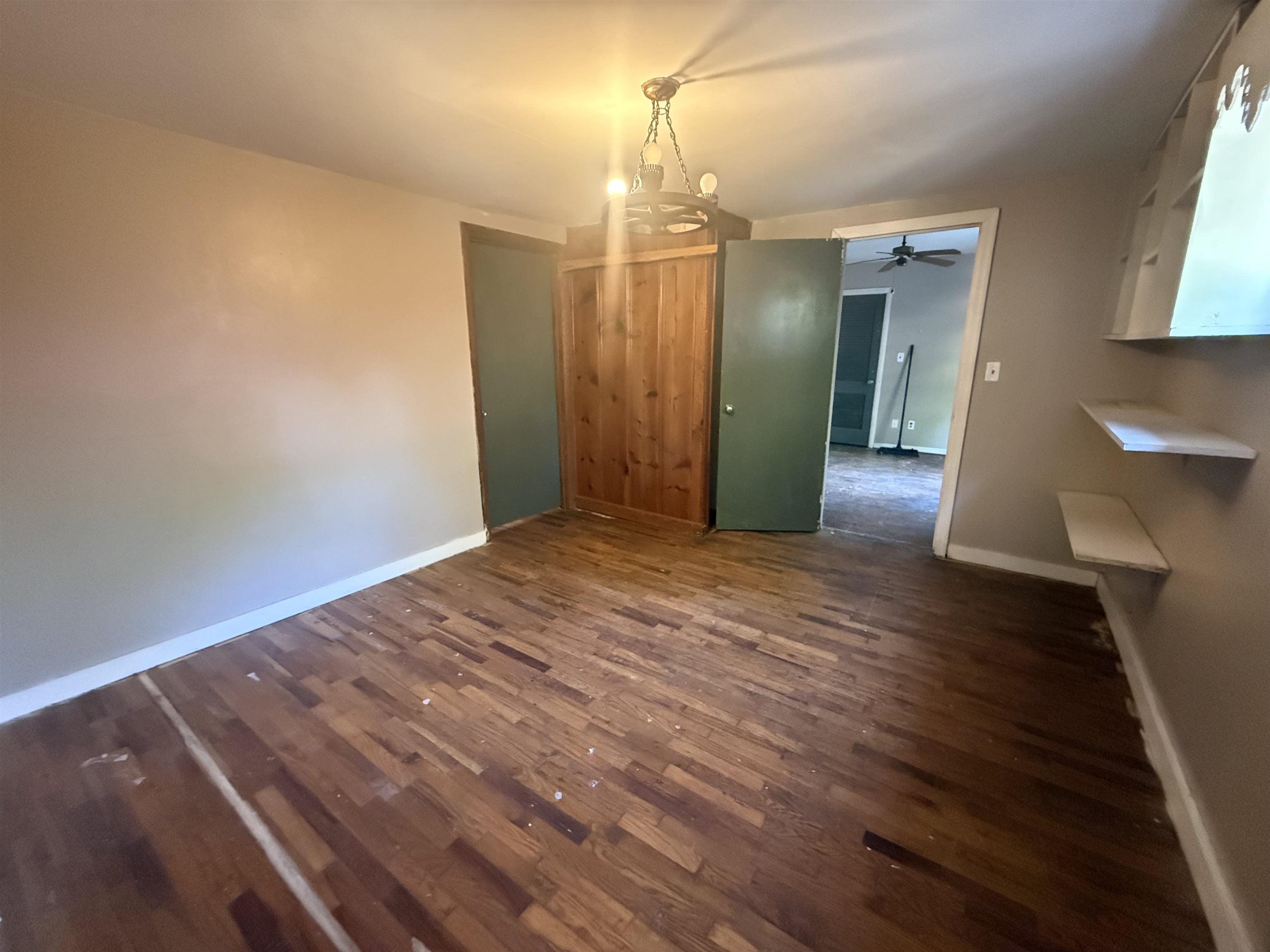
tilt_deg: -13.2
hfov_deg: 102.1
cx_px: 635
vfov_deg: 85.7
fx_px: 514
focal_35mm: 14
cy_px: 476
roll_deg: -0.3
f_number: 2.2
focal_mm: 2.22
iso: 1250
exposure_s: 1/60
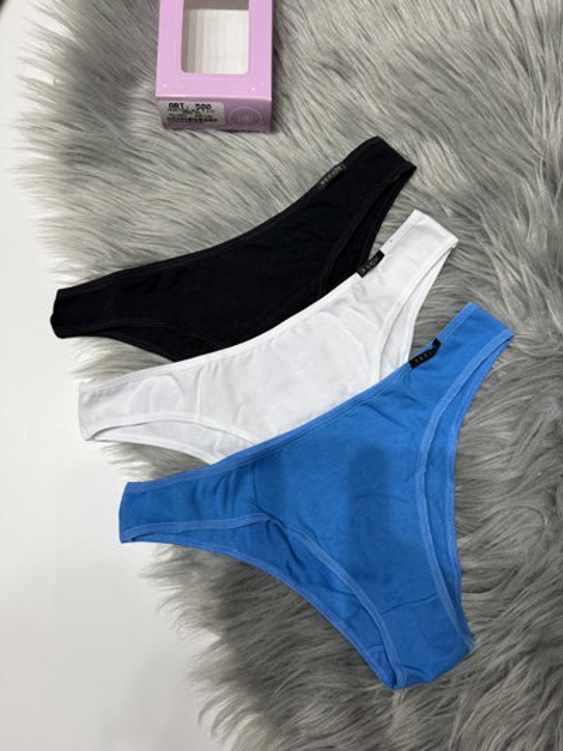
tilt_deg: -80.8
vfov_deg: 71.6
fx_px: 520
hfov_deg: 56.8
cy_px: 376
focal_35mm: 24
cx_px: 282
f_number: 1.78
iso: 200
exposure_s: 1/100
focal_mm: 6.76
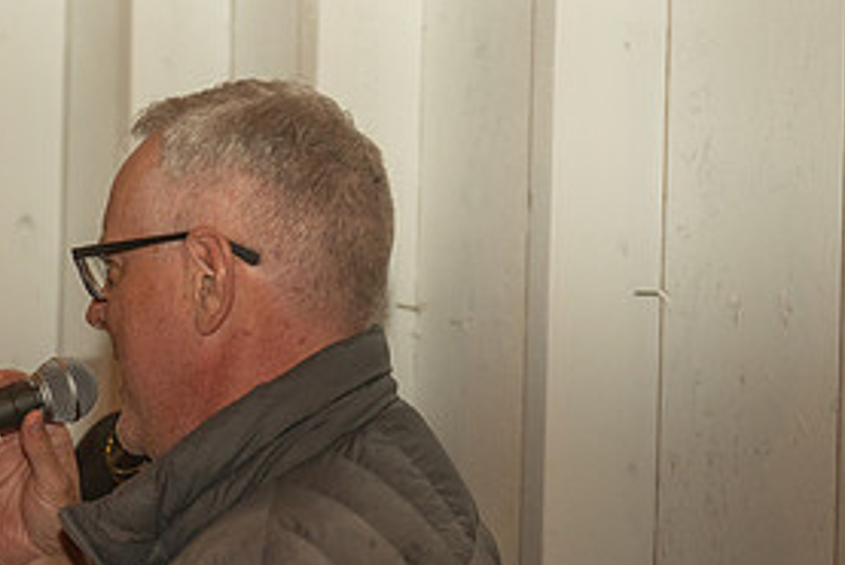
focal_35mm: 115
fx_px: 2701
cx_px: 116
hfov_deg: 17.6
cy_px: 486
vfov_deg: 11.9
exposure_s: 1/160
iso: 2500
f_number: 3.5
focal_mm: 55
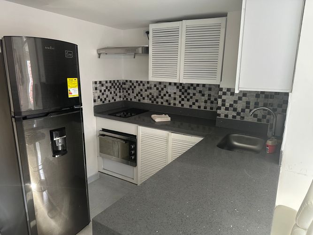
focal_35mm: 24
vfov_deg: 56.8
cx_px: 156
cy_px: 118
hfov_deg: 71.6
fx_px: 217
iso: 250
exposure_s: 1/60
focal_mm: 6.86
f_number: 1.78
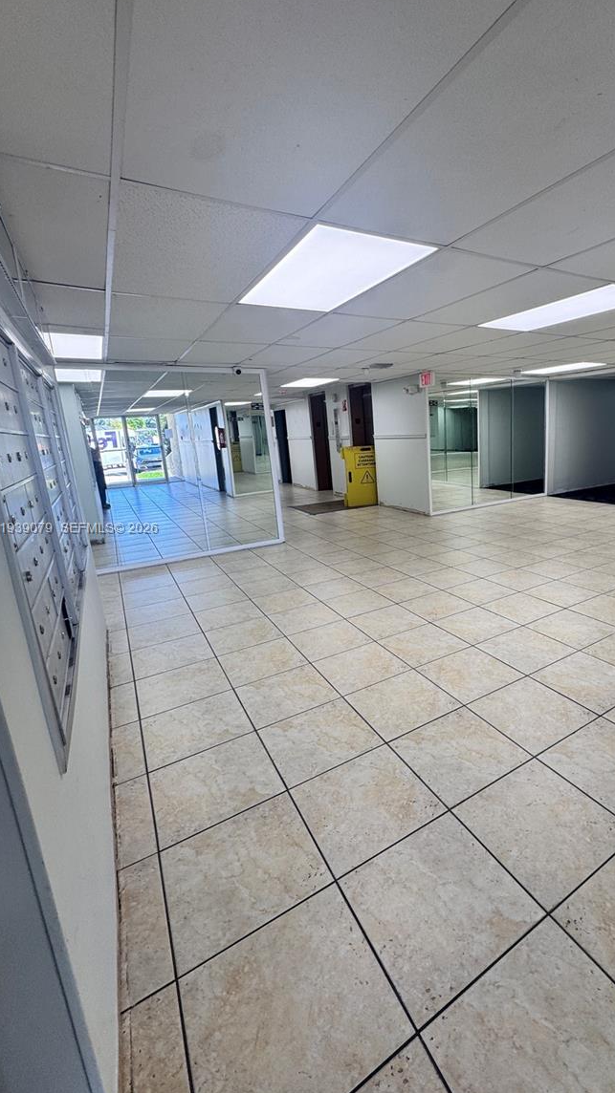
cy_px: 529
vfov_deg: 99.3
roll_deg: +3.4
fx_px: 464
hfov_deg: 65.2
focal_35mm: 16
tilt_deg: -12.3
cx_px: 411
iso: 64
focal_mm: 2.22
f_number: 2.2
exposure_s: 1/120
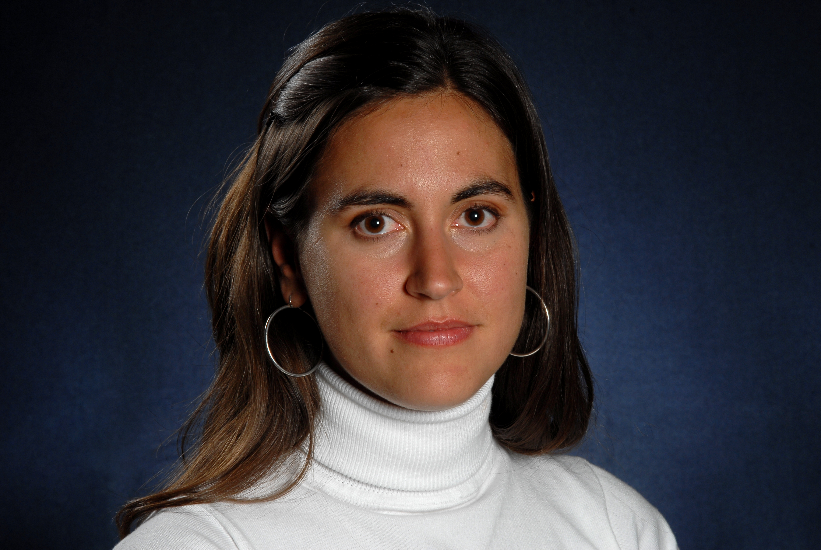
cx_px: 410
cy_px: 275
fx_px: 4624
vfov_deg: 6.8
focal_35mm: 202
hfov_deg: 10.1
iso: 160
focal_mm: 135
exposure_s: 1/125
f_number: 16
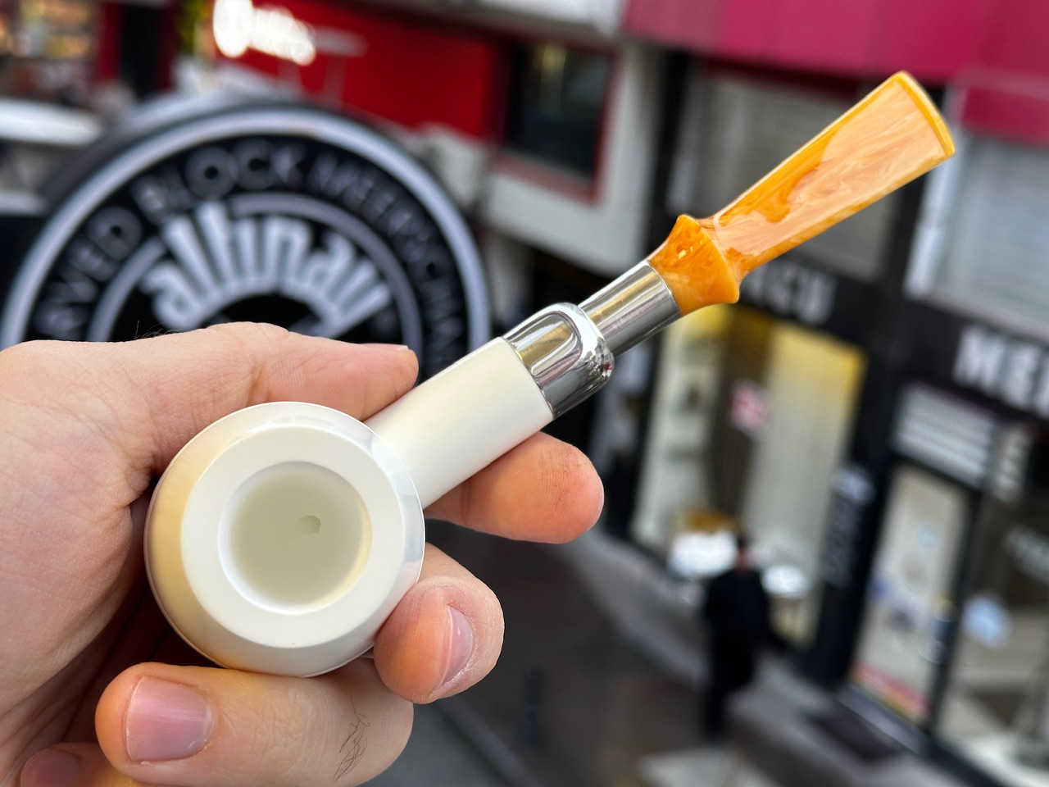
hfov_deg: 39.7
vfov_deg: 30.3
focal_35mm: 48
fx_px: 1455
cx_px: 524
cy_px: 394
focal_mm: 6.86
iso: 50
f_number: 1.78
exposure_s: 1/50
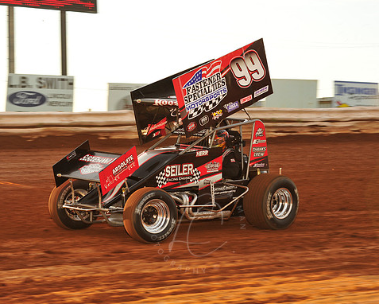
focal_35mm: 114
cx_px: 197
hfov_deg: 16.9
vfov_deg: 13.5
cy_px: 152
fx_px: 1279
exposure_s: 1/320
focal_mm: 100
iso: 400
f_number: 8
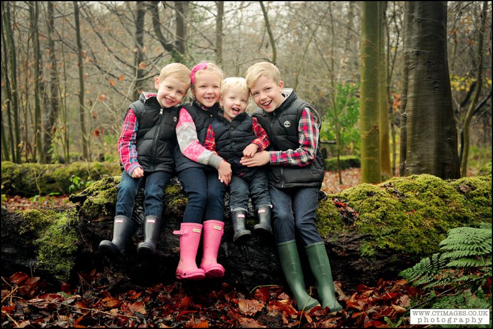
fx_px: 685
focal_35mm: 50
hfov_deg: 39.6
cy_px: 164
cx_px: 246
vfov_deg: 27.0
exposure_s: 1/640
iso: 1000
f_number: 4
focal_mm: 50
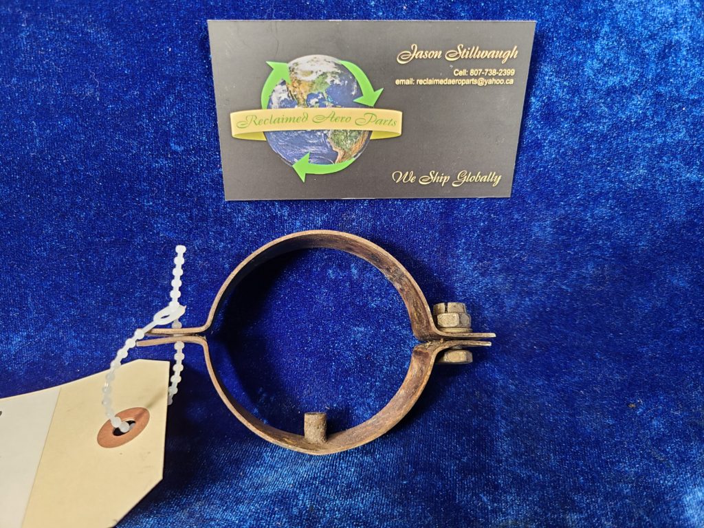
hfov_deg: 67.3
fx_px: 529
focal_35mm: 26
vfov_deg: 53.1
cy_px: 264
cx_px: 352
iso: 200
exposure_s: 1/40
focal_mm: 5.4
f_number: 1.8
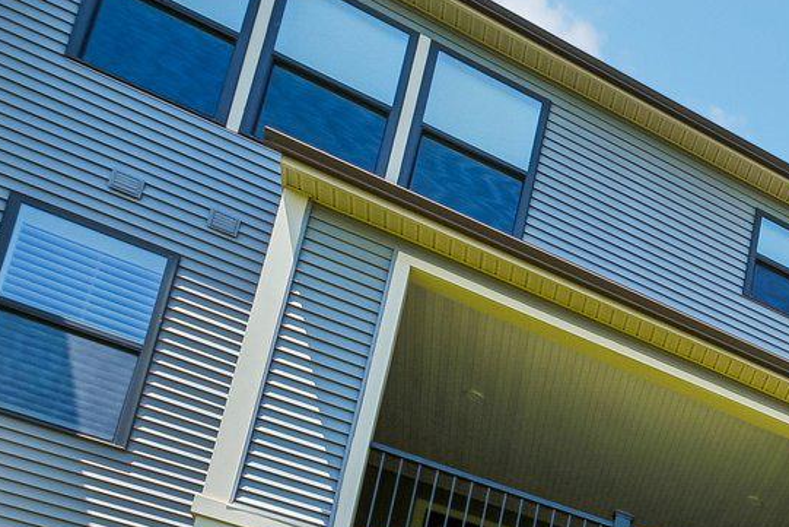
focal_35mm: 53
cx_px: 1439
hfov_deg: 21.8
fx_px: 1162
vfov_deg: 18.8
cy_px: 980
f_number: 8
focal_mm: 14
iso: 100
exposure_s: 1/200
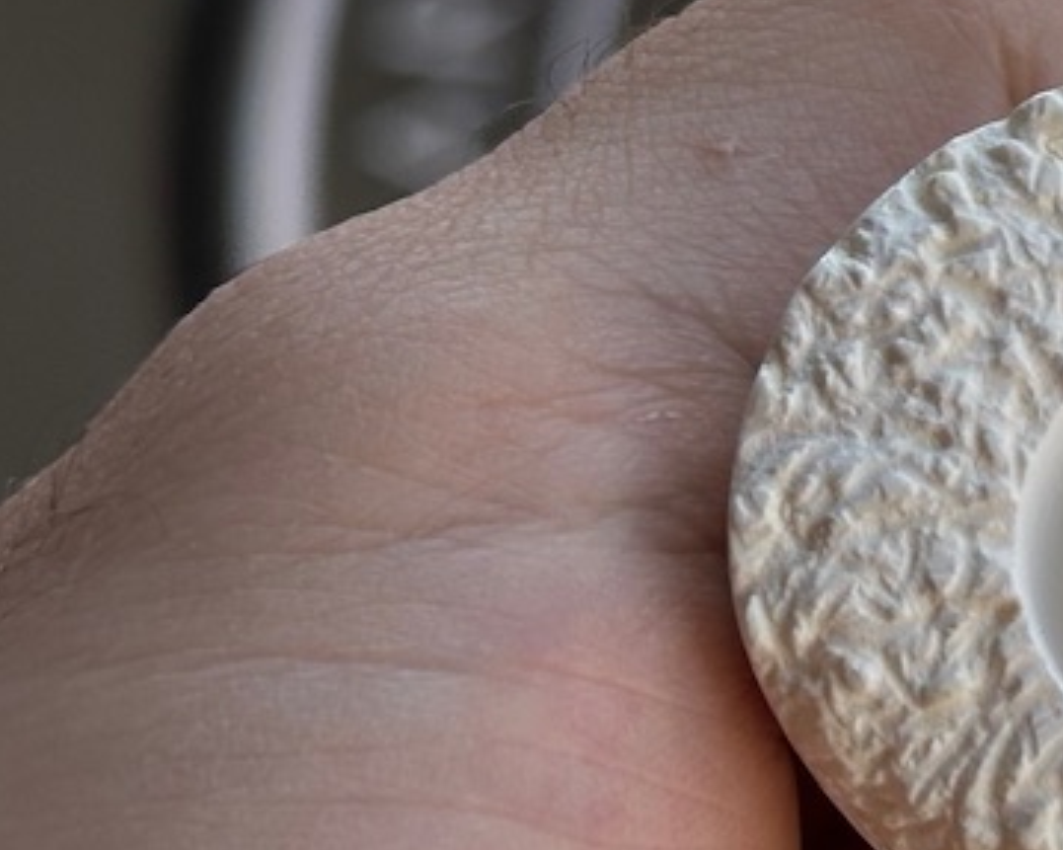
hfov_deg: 10.9
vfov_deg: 9.2
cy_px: 53
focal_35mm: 167
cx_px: 1783
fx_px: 5253
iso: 64
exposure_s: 1/1009
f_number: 1.78
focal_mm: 6.86
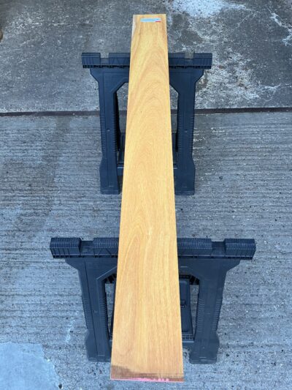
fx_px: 326
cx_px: 146
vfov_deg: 61.6
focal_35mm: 29
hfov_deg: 48.2
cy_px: 195
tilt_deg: -55.8
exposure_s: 1/100
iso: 32
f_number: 1.8
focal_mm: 3
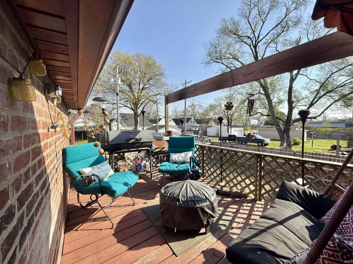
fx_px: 143
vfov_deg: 85.7
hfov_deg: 102.1
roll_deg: +0.0
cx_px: 176
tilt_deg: -2.8
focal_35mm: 14
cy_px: 132
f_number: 2.2
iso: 50
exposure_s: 1/1145
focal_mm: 2.22
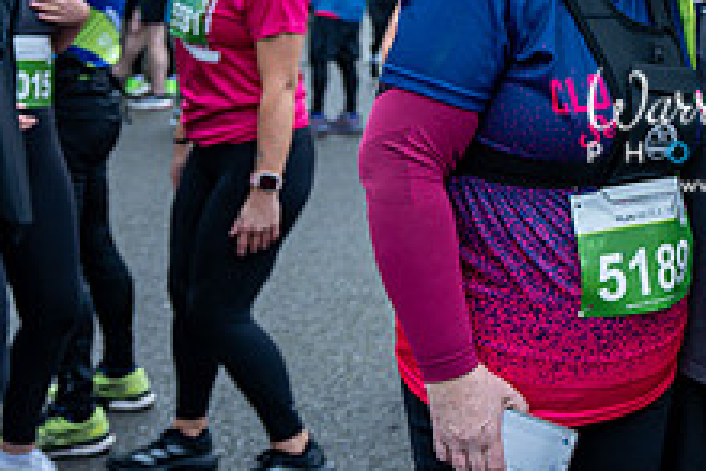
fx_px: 1550
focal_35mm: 79
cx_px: 796
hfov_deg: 23.9
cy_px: 53
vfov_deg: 17.1
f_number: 4
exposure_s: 1/200
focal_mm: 30
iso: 100
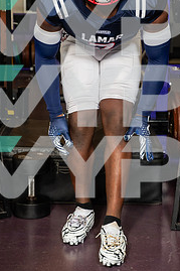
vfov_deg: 22.1
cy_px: 97
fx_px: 691
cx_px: 112
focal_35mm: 92
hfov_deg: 14.8
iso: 800
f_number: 7.1
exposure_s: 1/250
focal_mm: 55
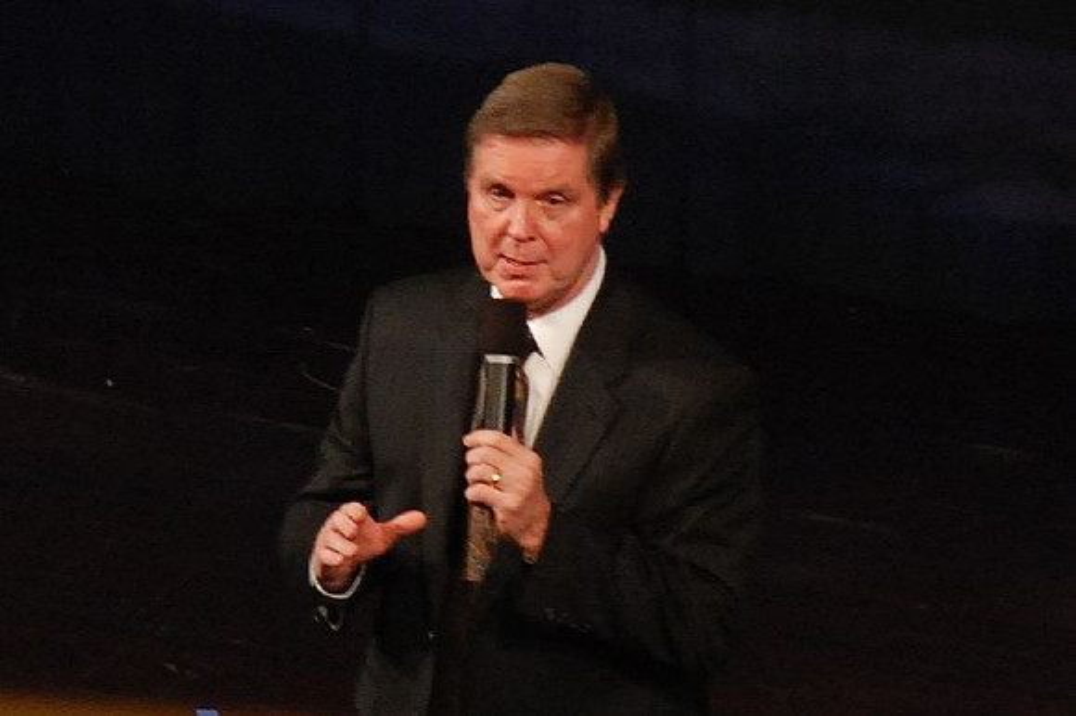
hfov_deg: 10.2
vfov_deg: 6.8
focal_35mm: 202
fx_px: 6049
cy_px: 358
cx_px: 538
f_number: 5.6
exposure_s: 1/40
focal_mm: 135
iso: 800
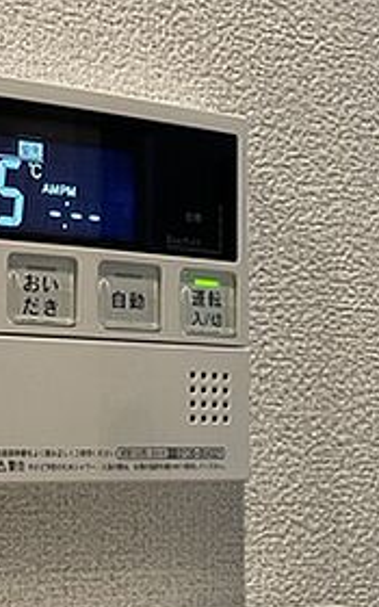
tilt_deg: +5.7
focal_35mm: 63
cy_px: 288
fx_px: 1041
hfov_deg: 19.7
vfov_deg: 32.5
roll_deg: -1.0
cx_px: -45
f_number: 1.6
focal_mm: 4.2
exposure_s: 1/60
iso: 80
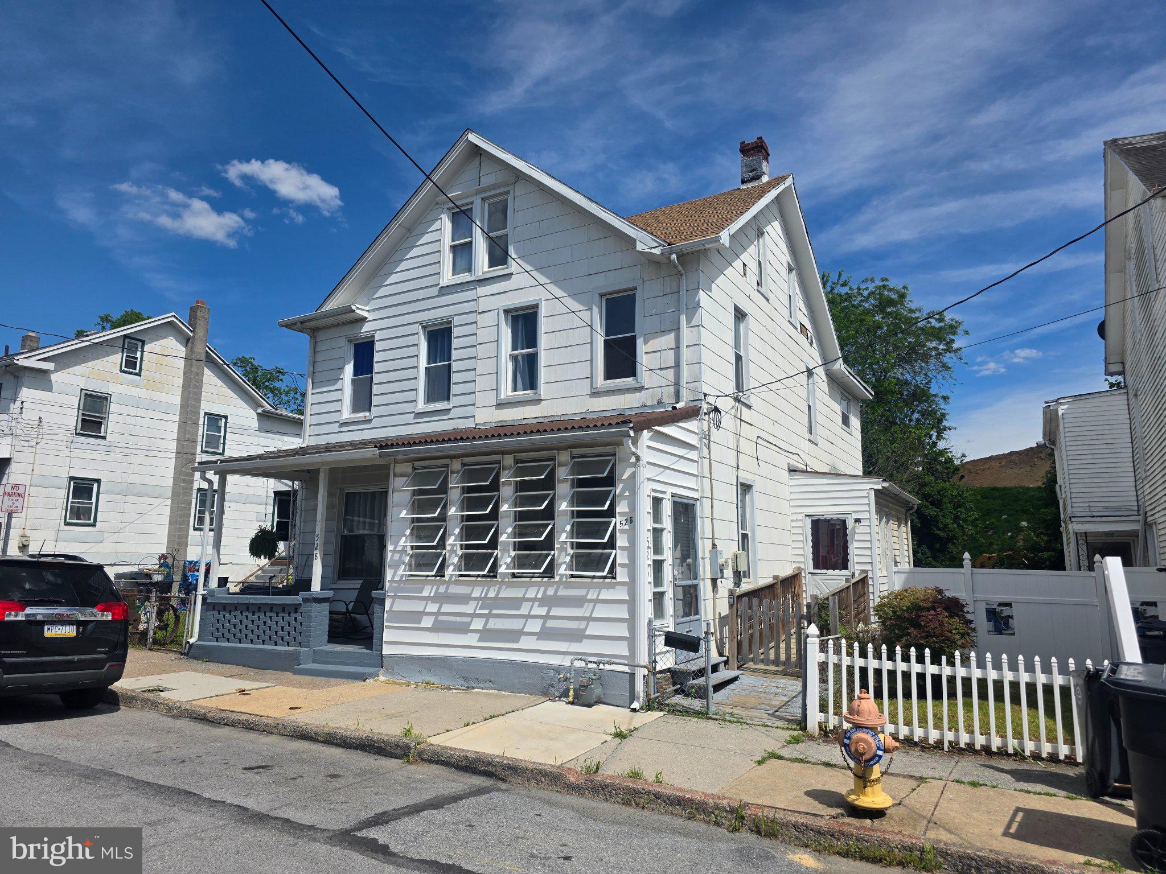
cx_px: 583
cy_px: 437
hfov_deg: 73.9
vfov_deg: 58.9
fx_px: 775
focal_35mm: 23
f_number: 1.7
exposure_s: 1/7944
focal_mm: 6.3
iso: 64
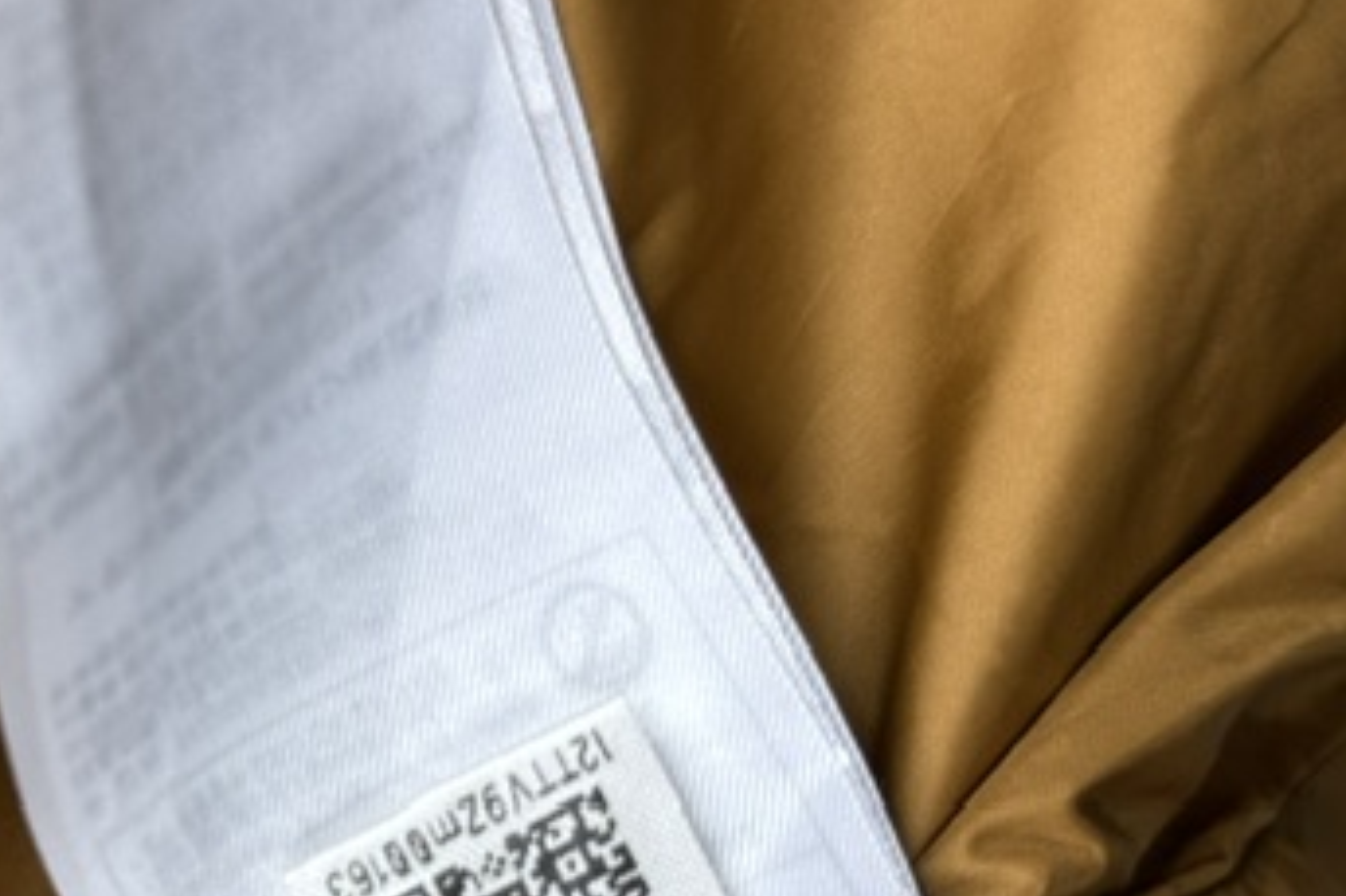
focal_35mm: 93
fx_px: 3475
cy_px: 650
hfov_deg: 21.4
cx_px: 98
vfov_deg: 14.6
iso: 50
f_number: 1.78
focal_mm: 6.76
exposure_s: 1/100
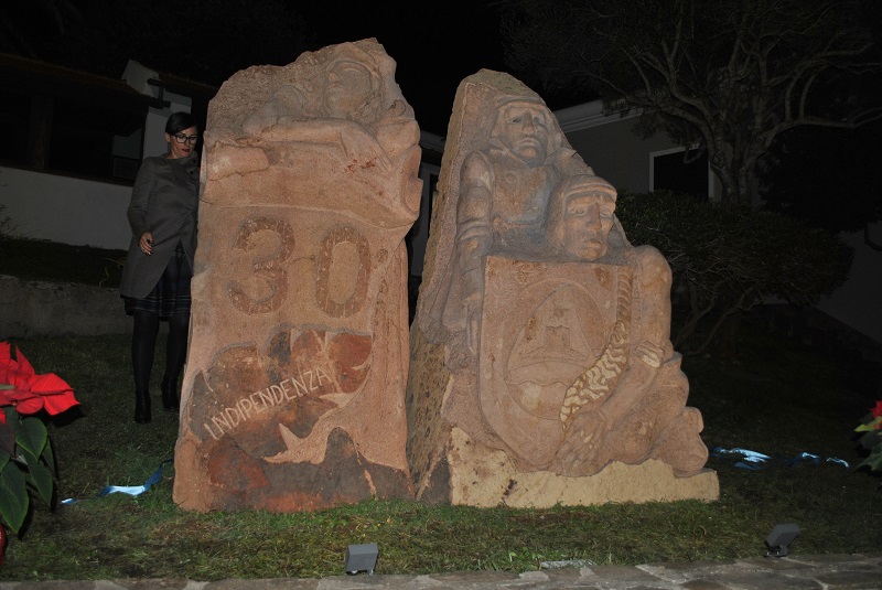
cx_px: 441
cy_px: 295
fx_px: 809
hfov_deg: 57.2
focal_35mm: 33
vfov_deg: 40.0
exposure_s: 1/60
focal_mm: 22
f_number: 4
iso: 200
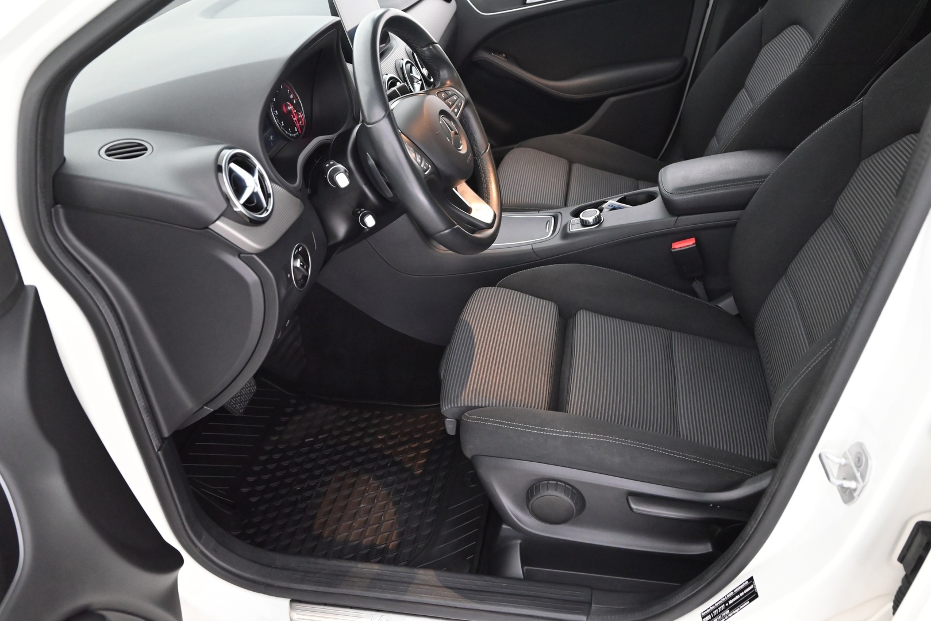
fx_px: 750
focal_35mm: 29
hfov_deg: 63.7
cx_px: 466
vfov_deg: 45.0
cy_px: 310
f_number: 4.5
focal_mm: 29
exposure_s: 1/60
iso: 7200
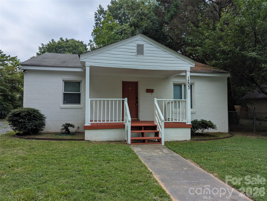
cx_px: 134
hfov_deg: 71.5
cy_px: 100
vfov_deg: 56.9
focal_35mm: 24
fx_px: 185
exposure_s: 1/1689
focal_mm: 6.81
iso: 26
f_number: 1.85
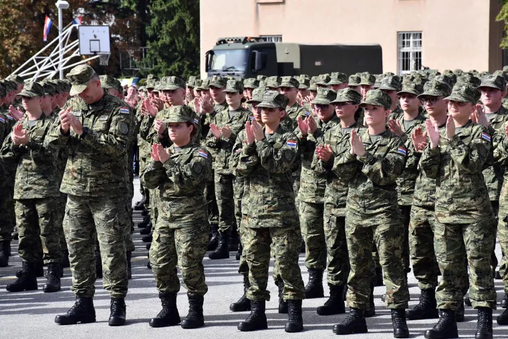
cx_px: 254
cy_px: 170
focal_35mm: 142
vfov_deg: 9.7
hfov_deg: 14.4
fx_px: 2004
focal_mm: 95
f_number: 11
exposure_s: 1/2000
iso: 2000
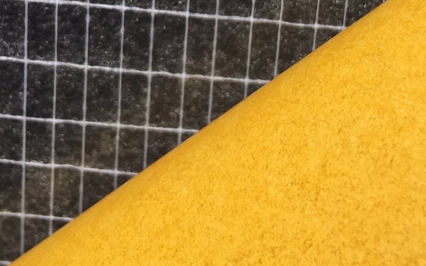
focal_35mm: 97
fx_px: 1126
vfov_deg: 12.8
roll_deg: -4.6
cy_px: -133
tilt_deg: -16.0
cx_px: 292
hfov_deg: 21.3
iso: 25
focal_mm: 4.15
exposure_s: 1/100
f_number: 2.2
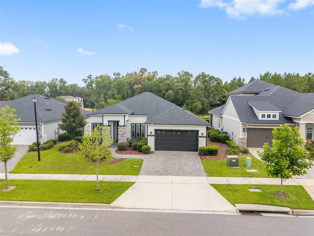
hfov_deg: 71.6
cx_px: 157
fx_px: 218
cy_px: 118
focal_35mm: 24
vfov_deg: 56.8
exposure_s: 1/640
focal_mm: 8.67
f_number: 1.8
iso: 100
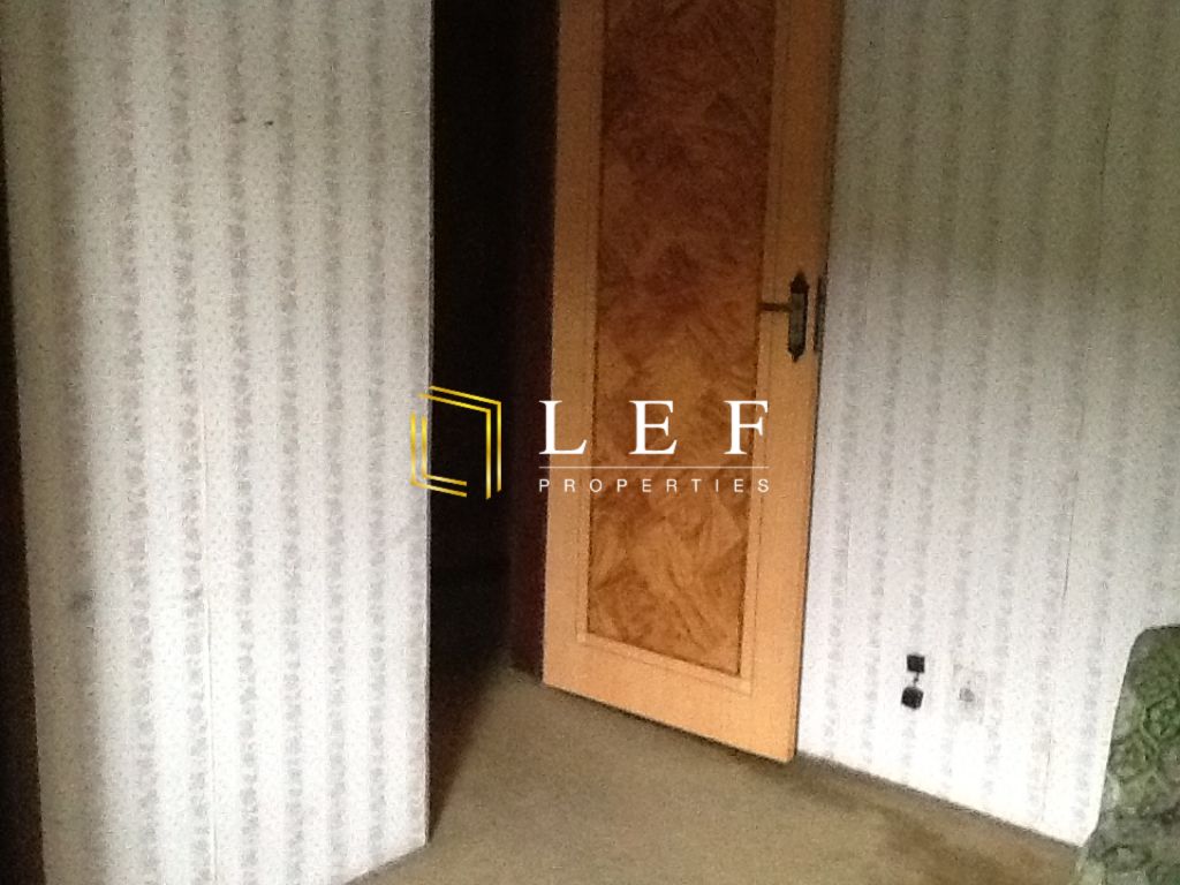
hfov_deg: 42.9
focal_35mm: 44
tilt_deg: -13.3
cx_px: 590
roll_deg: +0.6
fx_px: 1500
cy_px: 442
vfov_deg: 32.9
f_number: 2.4
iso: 500
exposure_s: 1/15
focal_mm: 2.03
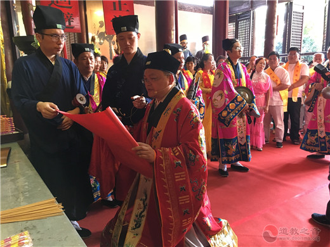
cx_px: 165
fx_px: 276
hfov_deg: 61.7
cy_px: 124
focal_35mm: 29
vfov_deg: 48.2
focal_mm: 4.15
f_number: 2.2
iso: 200
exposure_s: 1/33
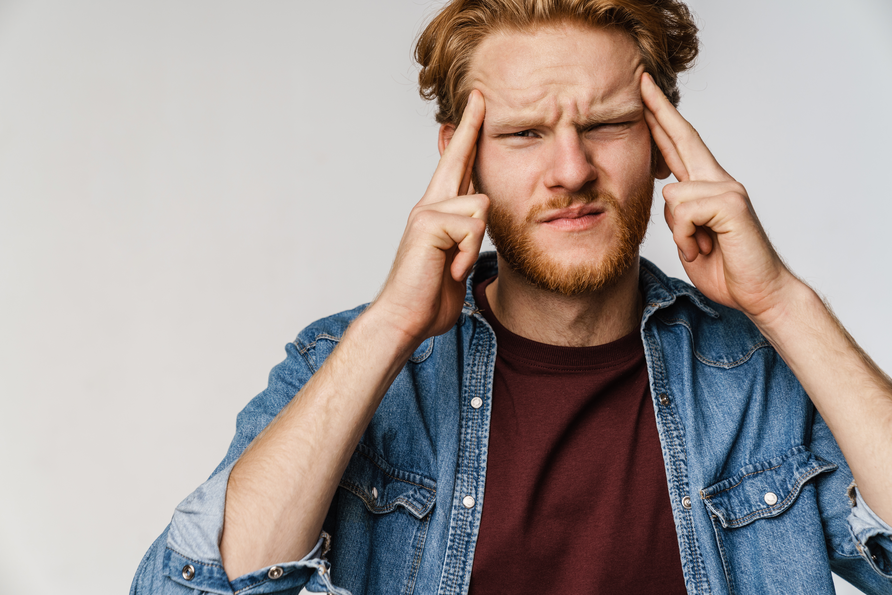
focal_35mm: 70
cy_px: 298
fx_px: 1735
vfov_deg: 19.5
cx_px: 446
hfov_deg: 28.8
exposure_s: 1/125
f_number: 5
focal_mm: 70
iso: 200
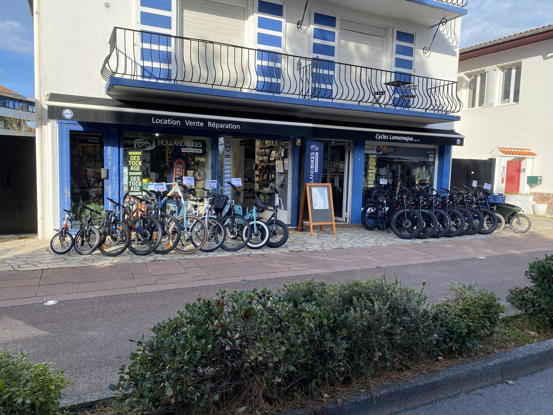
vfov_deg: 53.1
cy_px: 208
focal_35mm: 26
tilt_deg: -7.1
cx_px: 276
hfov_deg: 67.3
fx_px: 415
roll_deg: -1.3
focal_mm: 4.25
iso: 32
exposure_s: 1/1043
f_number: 1.8
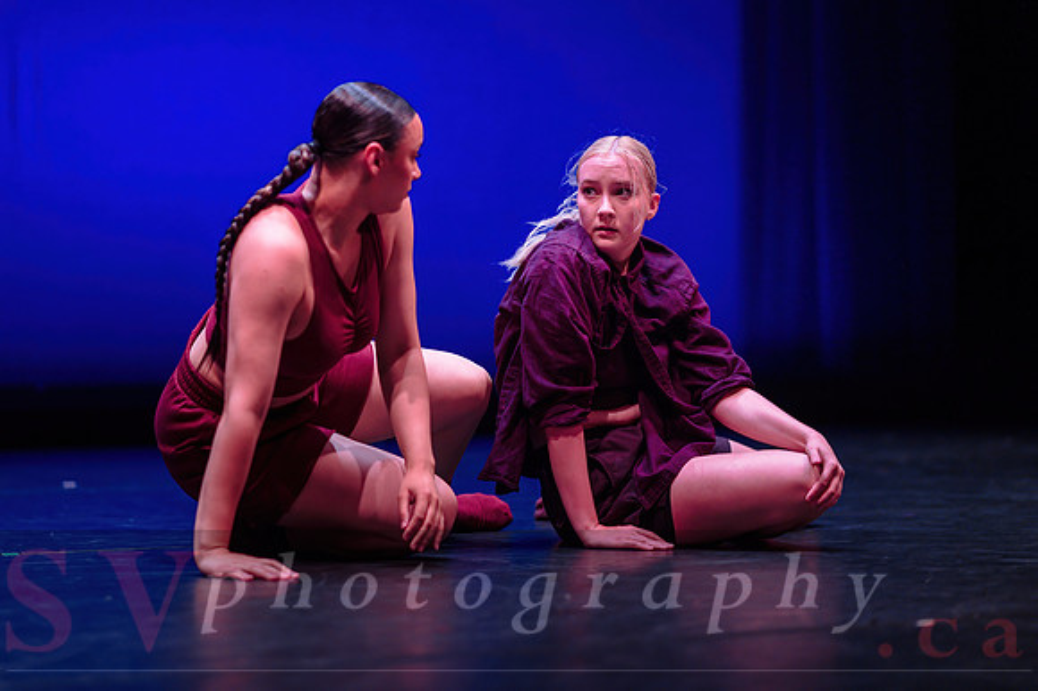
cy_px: 309
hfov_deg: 17.1
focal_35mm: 120
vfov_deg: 11.4
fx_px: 3447
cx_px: 453
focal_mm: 105
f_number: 1.8
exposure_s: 1/500
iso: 1250
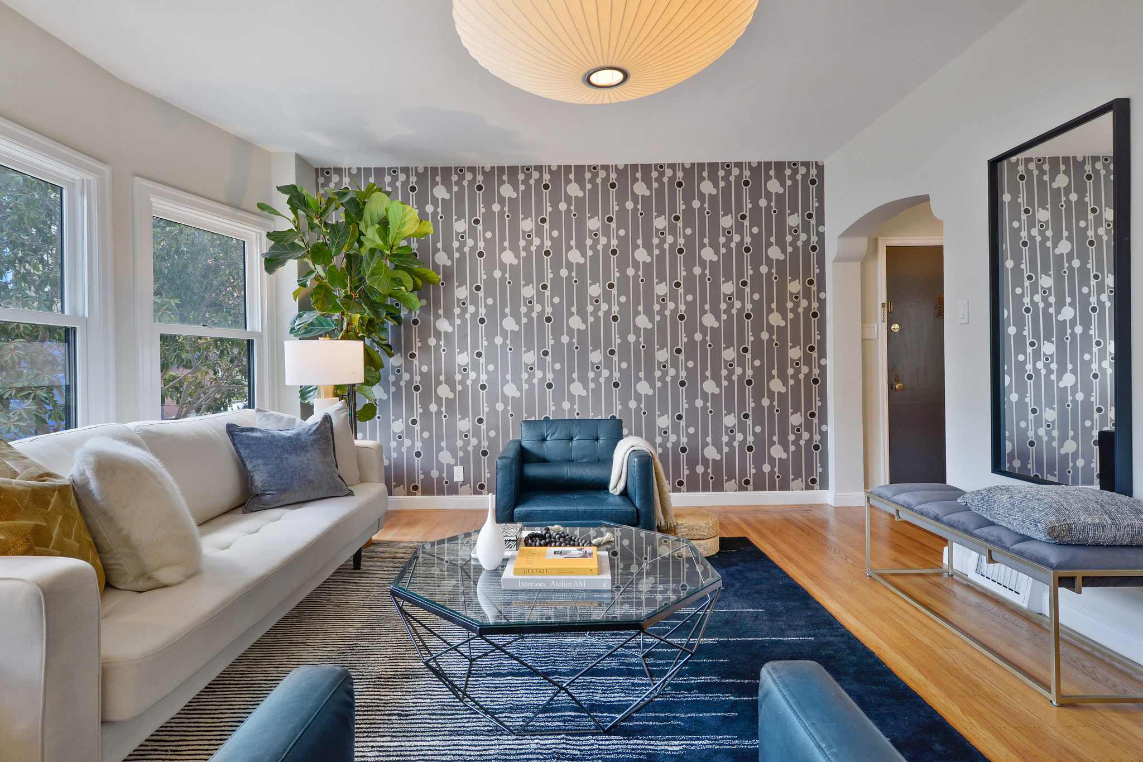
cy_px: 381
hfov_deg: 86.9
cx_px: 572
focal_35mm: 19
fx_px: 603
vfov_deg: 64.5
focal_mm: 19
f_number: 10
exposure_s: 1/5
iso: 160
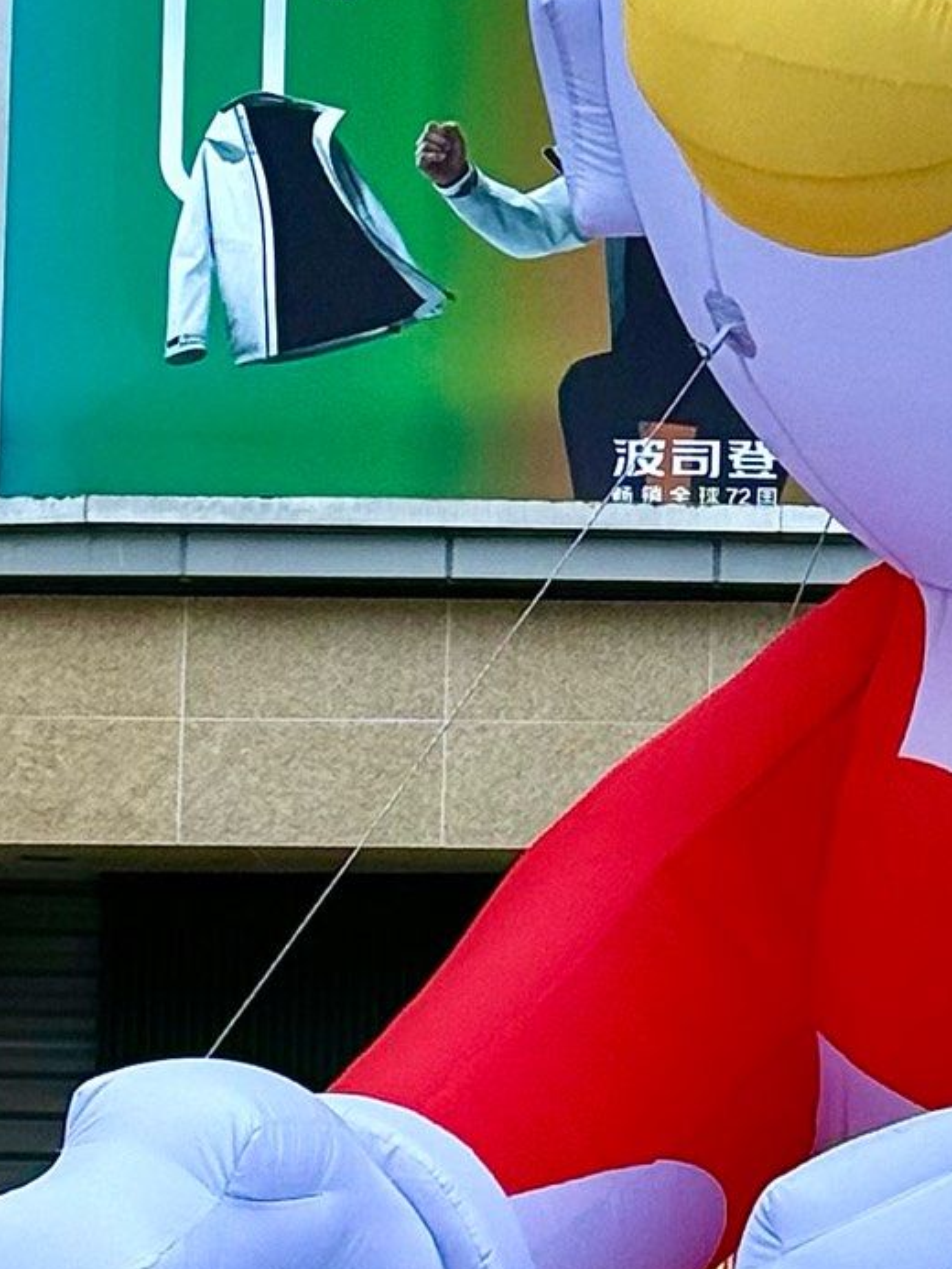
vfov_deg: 10.5
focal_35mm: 189
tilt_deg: +8.4
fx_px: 6928
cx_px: 899
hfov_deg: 7.8
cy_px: 615
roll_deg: -1.3
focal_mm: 6.76
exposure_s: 1/60
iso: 125
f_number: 1.78
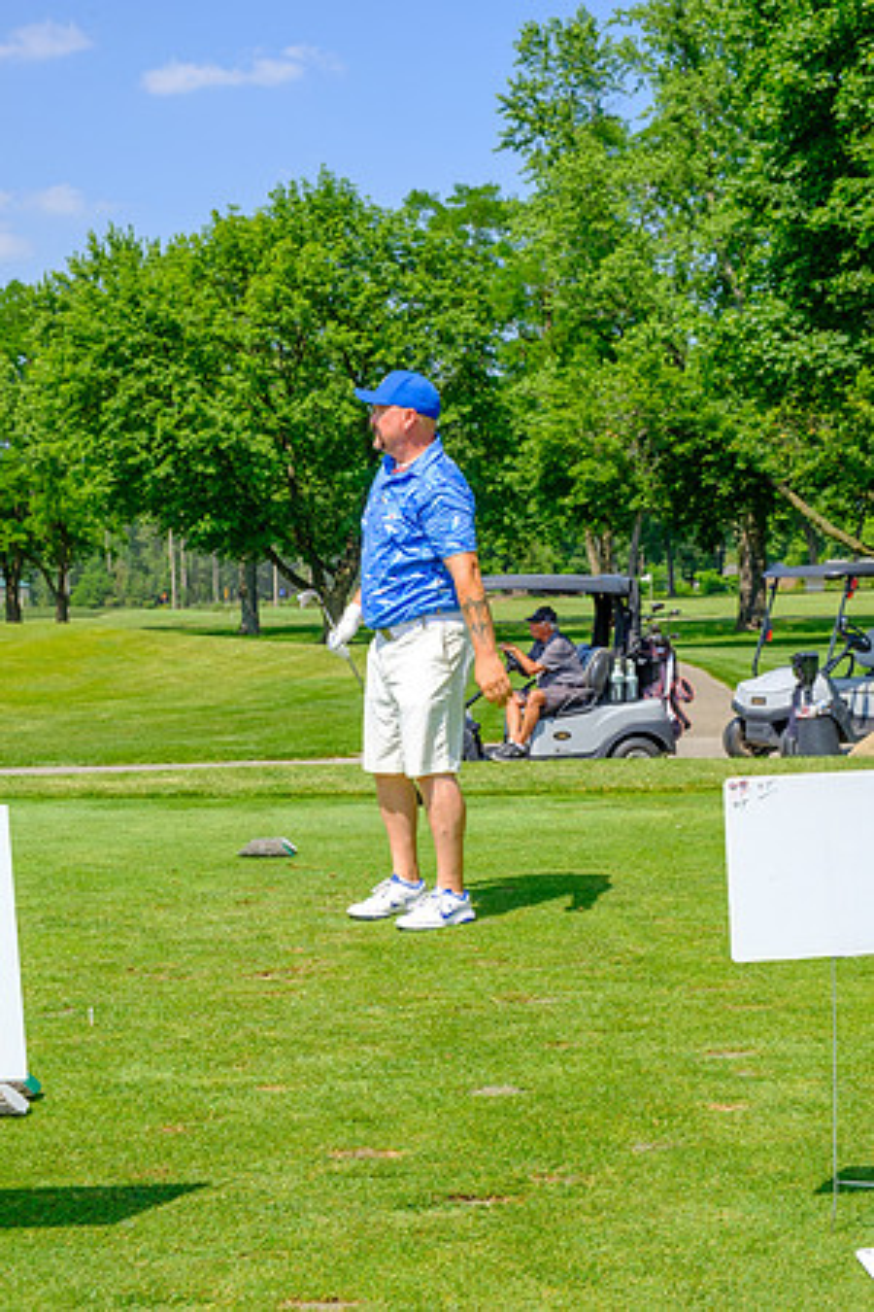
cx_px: 437
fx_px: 1966
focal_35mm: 54
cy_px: 656
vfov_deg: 36.9
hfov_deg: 25.1
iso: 200
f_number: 9
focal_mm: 35.8
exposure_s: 1/320
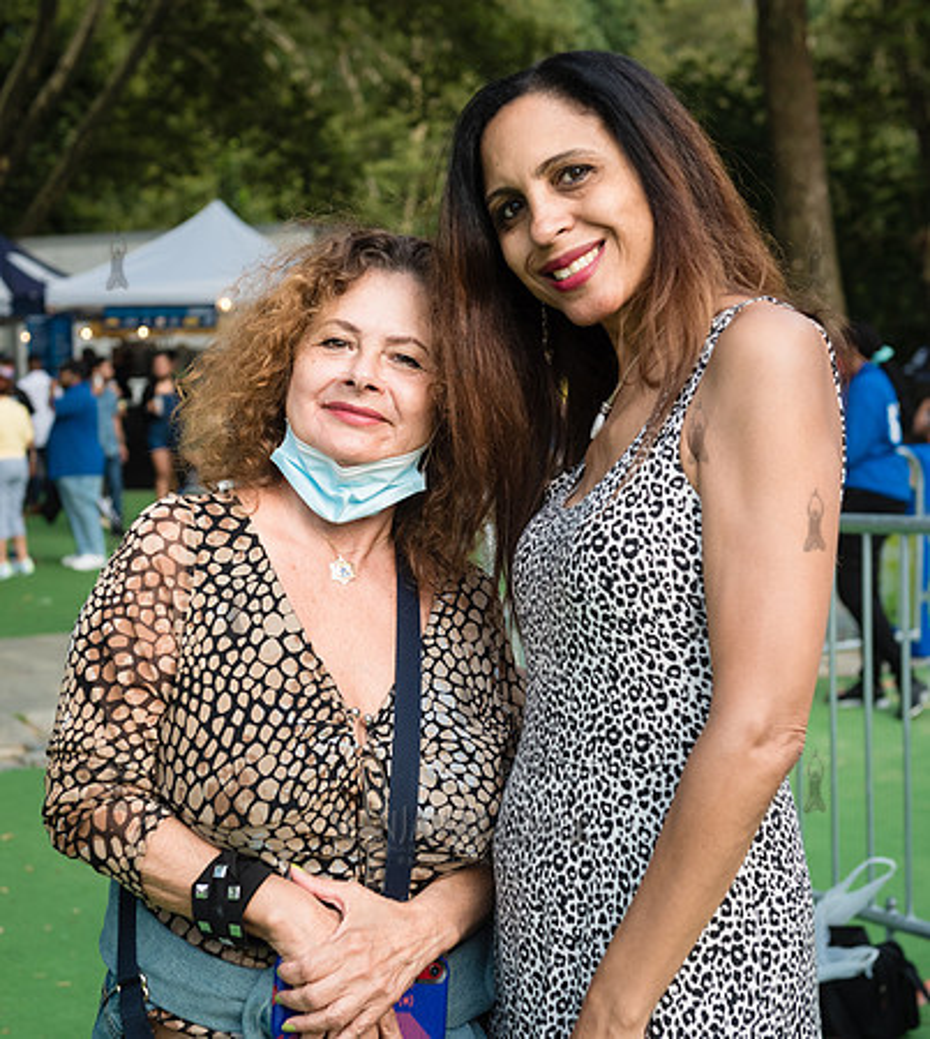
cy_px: 562
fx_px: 2103
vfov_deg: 27.7
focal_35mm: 65
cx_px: 416
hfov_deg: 24.9
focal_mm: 45
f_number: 4.5
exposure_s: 1/640
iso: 500
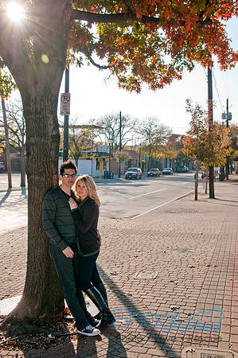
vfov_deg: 49.6
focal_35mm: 39
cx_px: 119
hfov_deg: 34.1
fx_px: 388
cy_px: 179
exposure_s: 1/250
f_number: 9
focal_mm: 26
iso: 200
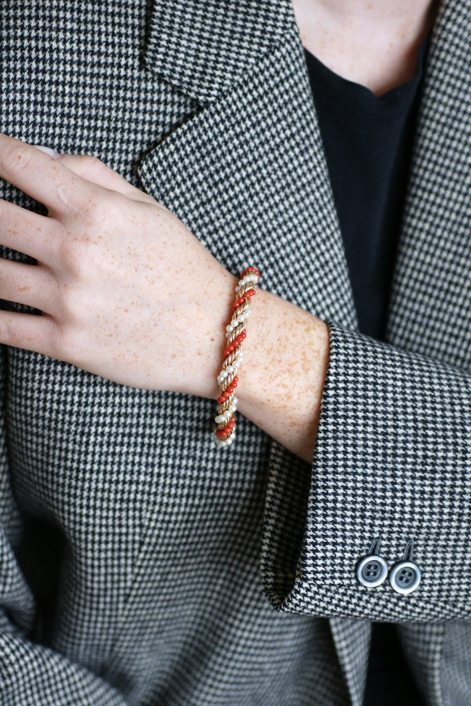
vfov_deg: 19.5
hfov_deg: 13.0
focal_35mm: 105
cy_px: 353
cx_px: 236
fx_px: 2060
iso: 400
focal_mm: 70
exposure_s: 1/125
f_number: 2.8
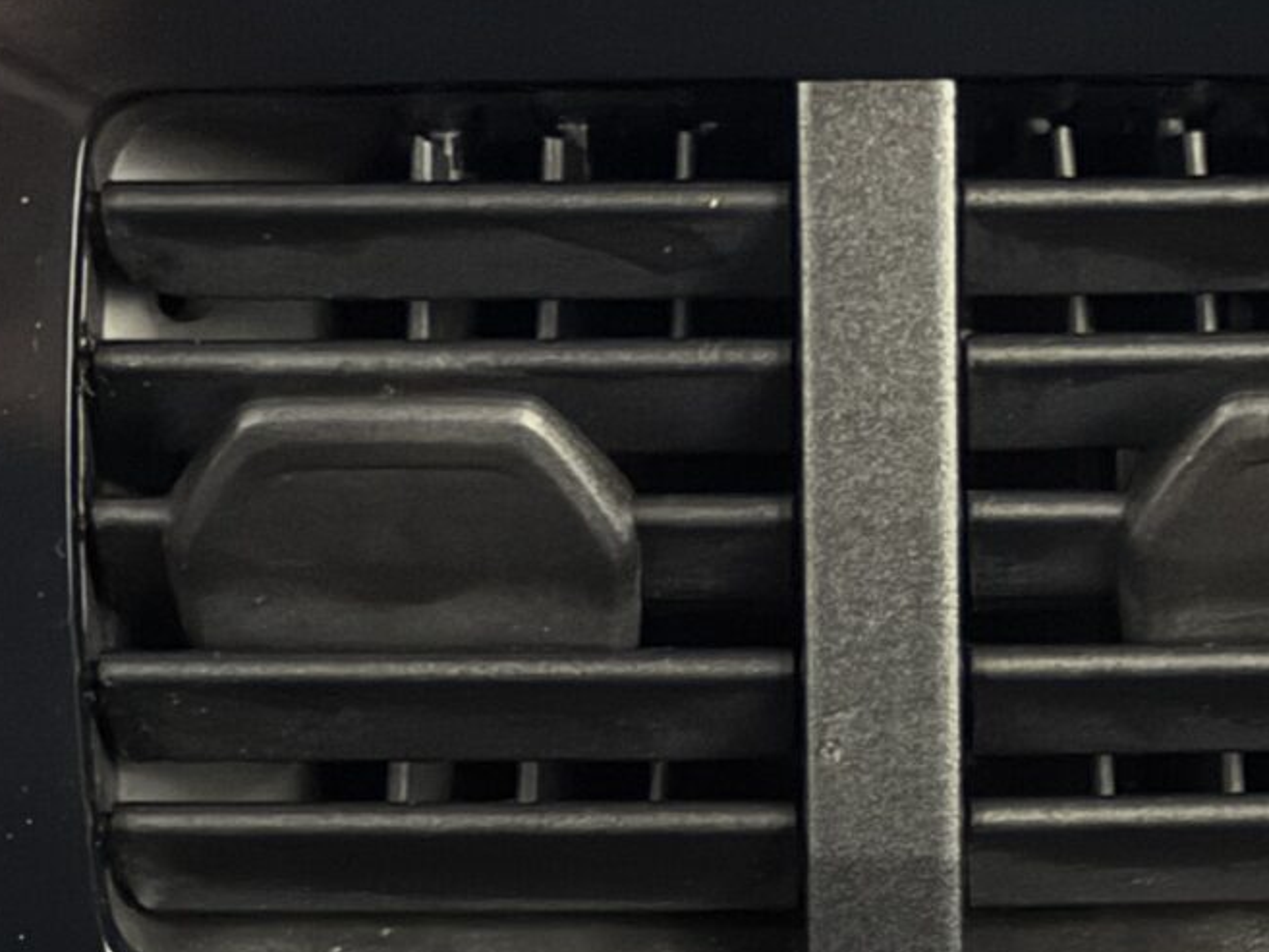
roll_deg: +0.8
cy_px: 935
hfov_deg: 10.5
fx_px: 6857
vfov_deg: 7.9
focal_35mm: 187
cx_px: 993
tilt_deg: -43.5
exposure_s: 1/9
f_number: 1.78
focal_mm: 6.76
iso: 1000
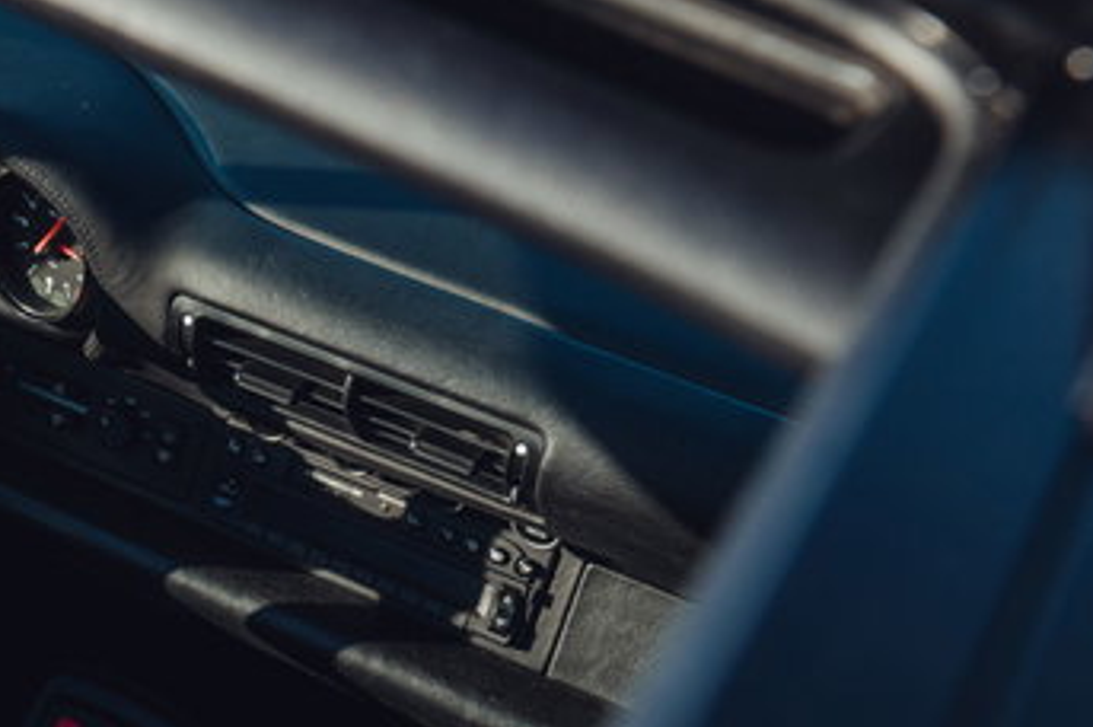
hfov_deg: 28.4
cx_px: -80
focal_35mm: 65
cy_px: 496
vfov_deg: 20.8
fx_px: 1972
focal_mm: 29
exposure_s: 1/125
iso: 200
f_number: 5.6
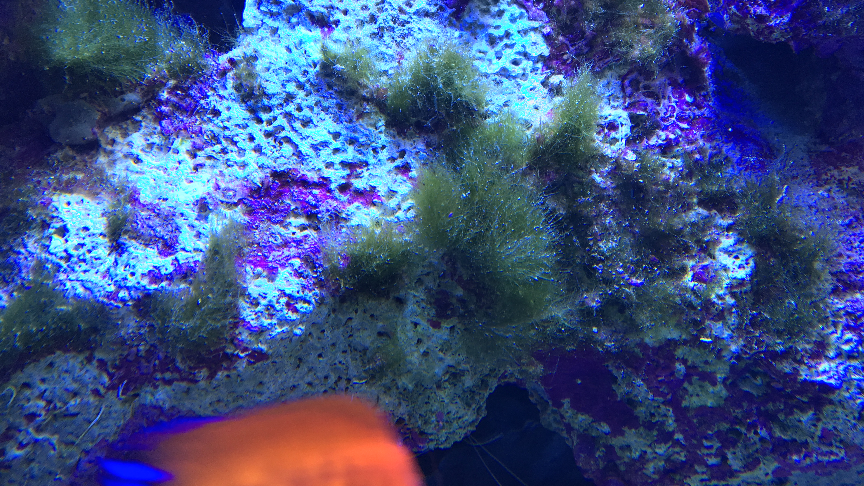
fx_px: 733
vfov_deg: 36.6
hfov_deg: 61.0
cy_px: 289
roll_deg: -2.4
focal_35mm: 32
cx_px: 437
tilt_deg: -24.3
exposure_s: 1/30
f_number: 2.2
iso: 50
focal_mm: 4.15
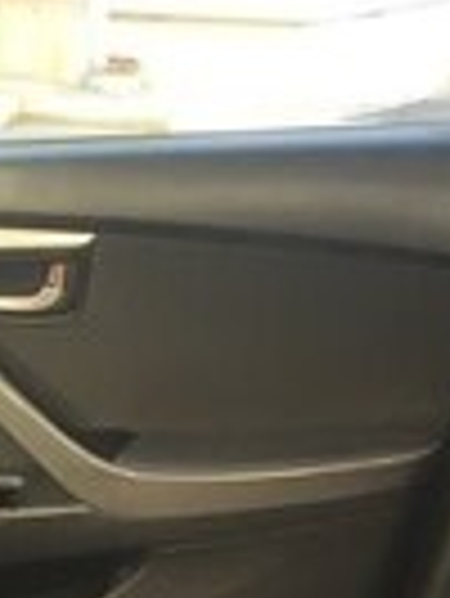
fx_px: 1869
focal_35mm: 108
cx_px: -104
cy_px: 1066
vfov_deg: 15.7
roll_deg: +2.2
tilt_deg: -34.1
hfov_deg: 13.3
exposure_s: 1/33
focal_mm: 4.15
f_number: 2.2
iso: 32
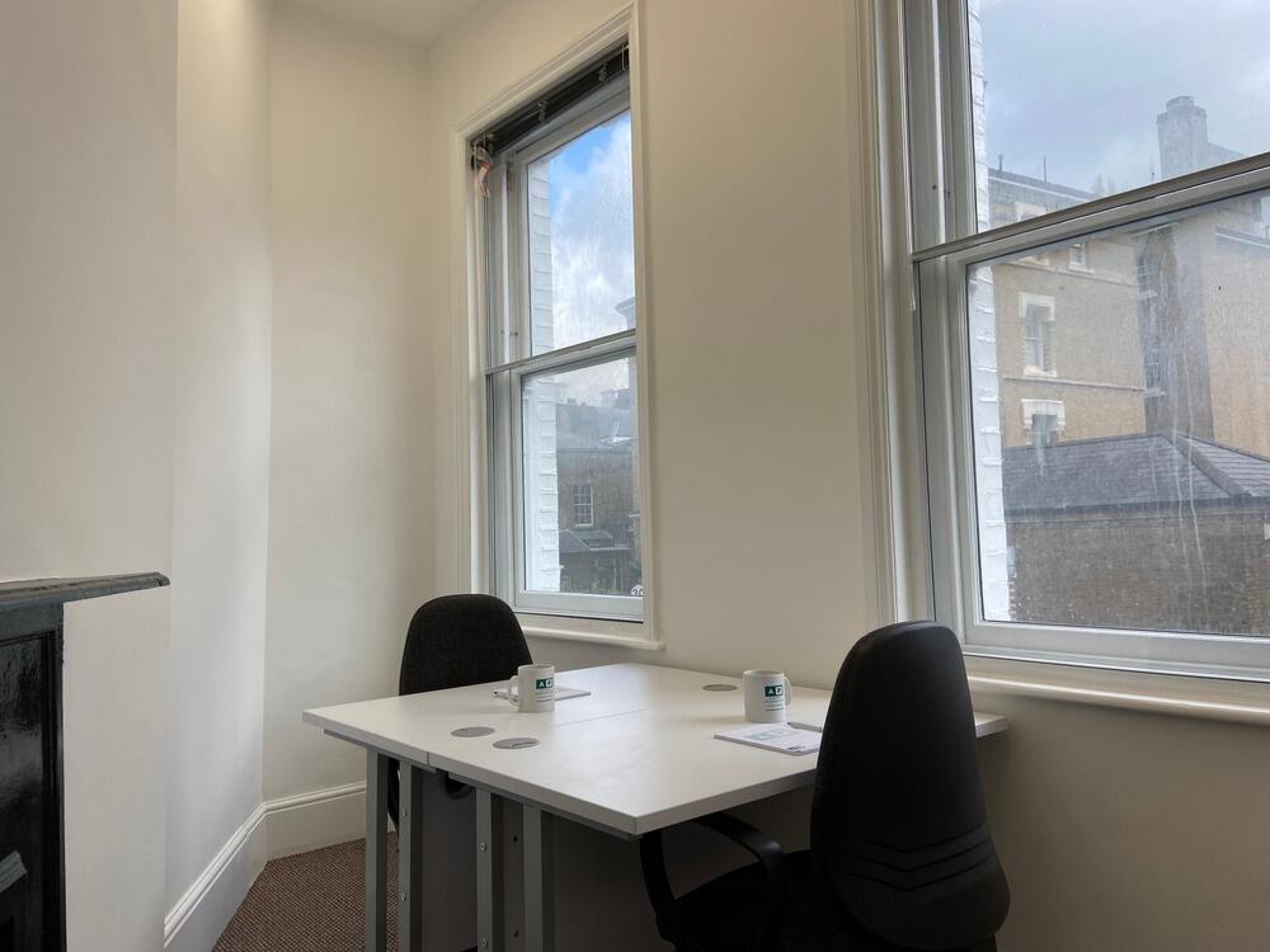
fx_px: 954
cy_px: 476
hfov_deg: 67.3
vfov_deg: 53.1
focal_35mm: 26
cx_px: 635
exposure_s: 1/467
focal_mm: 4.25
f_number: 1.8
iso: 32
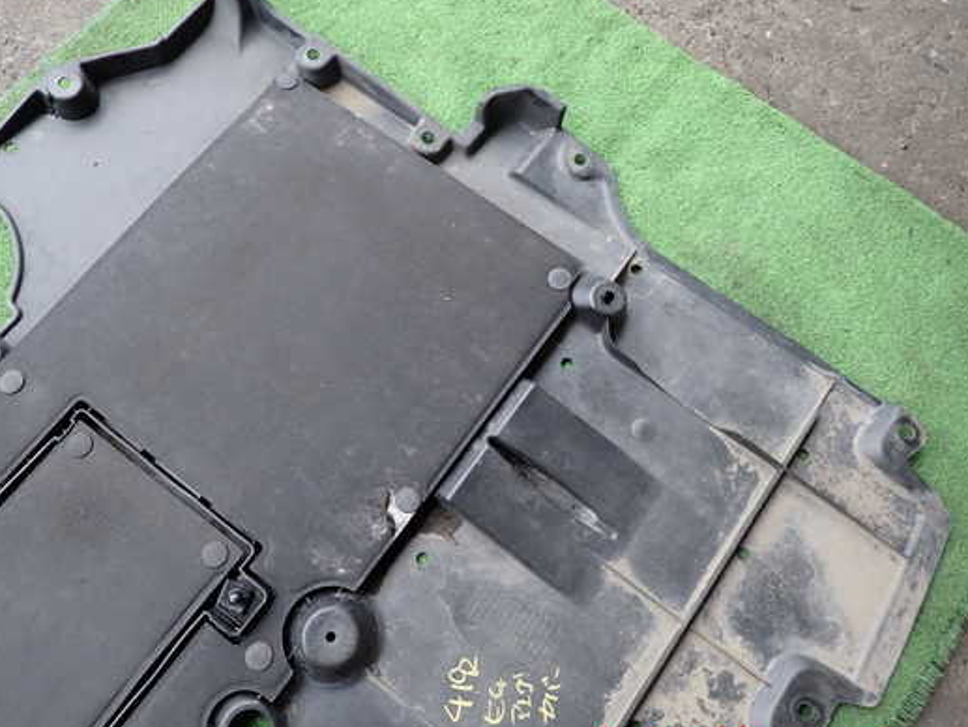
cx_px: 462
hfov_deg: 61.6
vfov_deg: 48.2
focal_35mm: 29
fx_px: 811
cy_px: 349
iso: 100
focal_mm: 4.5
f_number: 2
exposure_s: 1/160
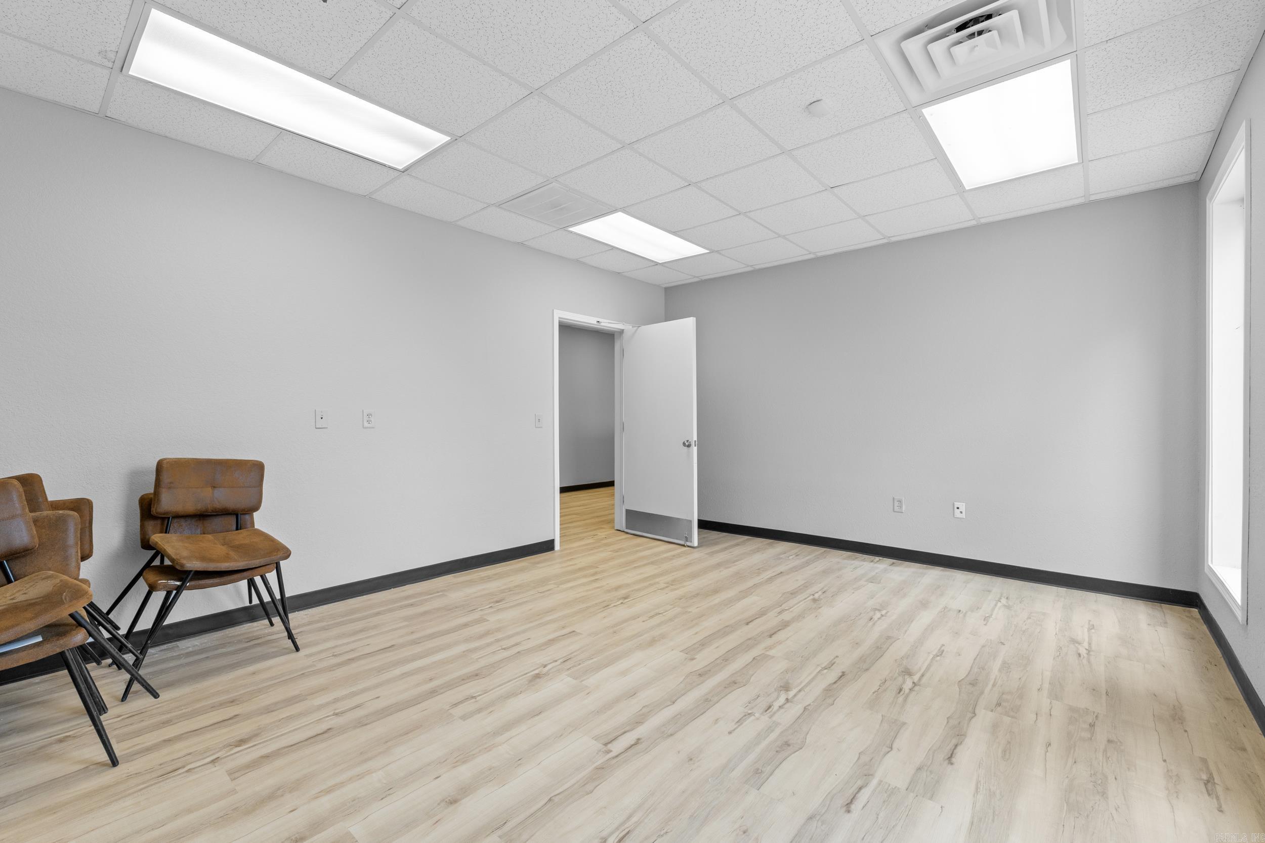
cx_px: 632
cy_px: 422
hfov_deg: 100.4
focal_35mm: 15
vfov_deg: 77.3
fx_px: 527
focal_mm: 10
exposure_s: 1/30
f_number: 7.1
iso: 400
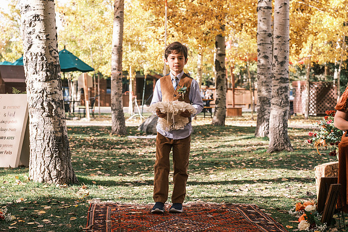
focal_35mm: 76
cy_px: 116
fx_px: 735
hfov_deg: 26.7
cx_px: 174
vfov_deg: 17.9
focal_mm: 50
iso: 400
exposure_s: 1/500
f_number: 4
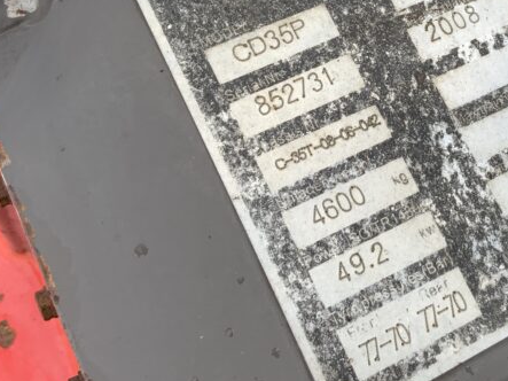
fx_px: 983
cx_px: 424
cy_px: 63
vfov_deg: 21.6
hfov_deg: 28.2
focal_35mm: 67
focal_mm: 3
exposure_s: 1/280
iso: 16
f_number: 1.8
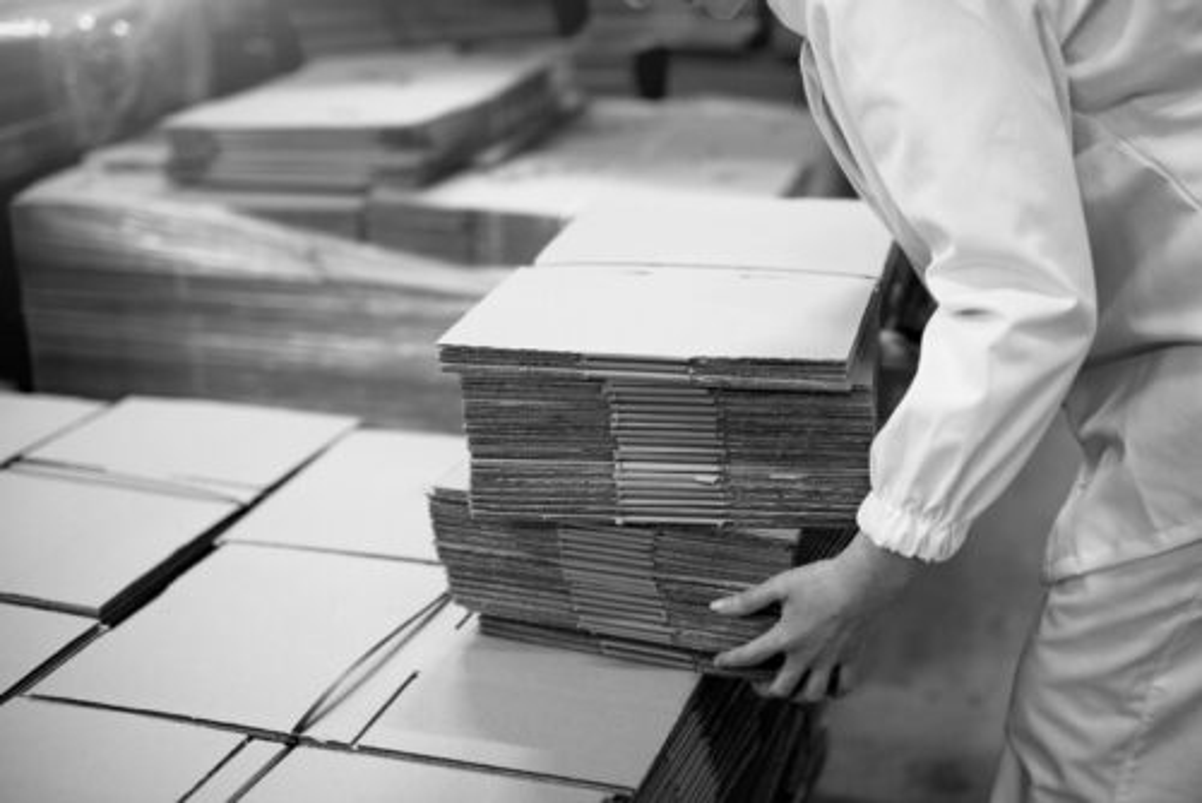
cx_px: 601
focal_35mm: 50
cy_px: 402
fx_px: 1670
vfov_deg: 27.0
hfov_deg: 39.6
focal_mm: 50
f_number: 1.8
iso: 800
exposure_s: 1/100
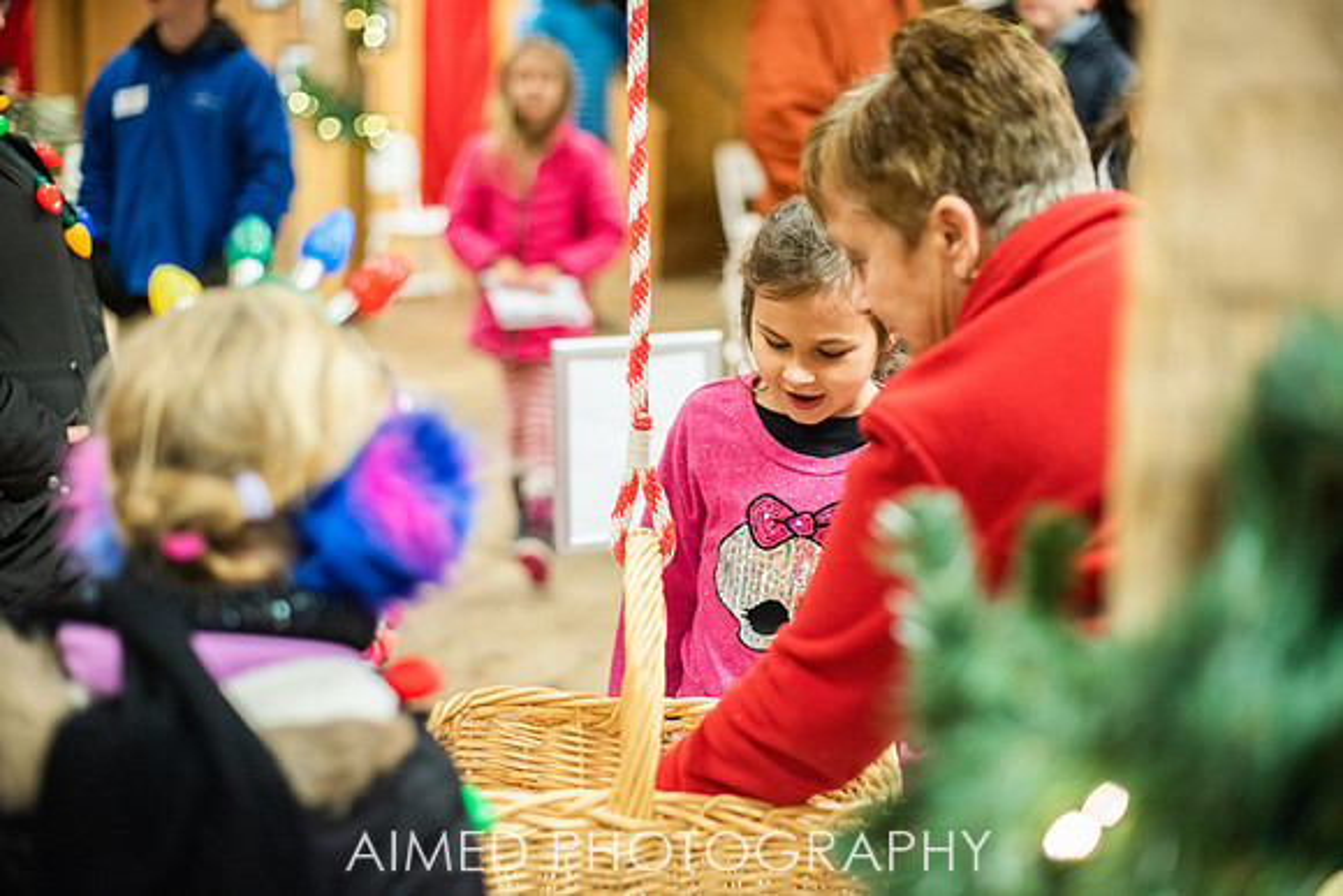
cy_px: 448
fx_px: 1866
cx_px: 672
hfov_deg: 39.6
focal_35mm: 50
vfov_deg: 27.0
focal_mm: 50
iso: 1600
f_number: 2
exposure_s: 1/160
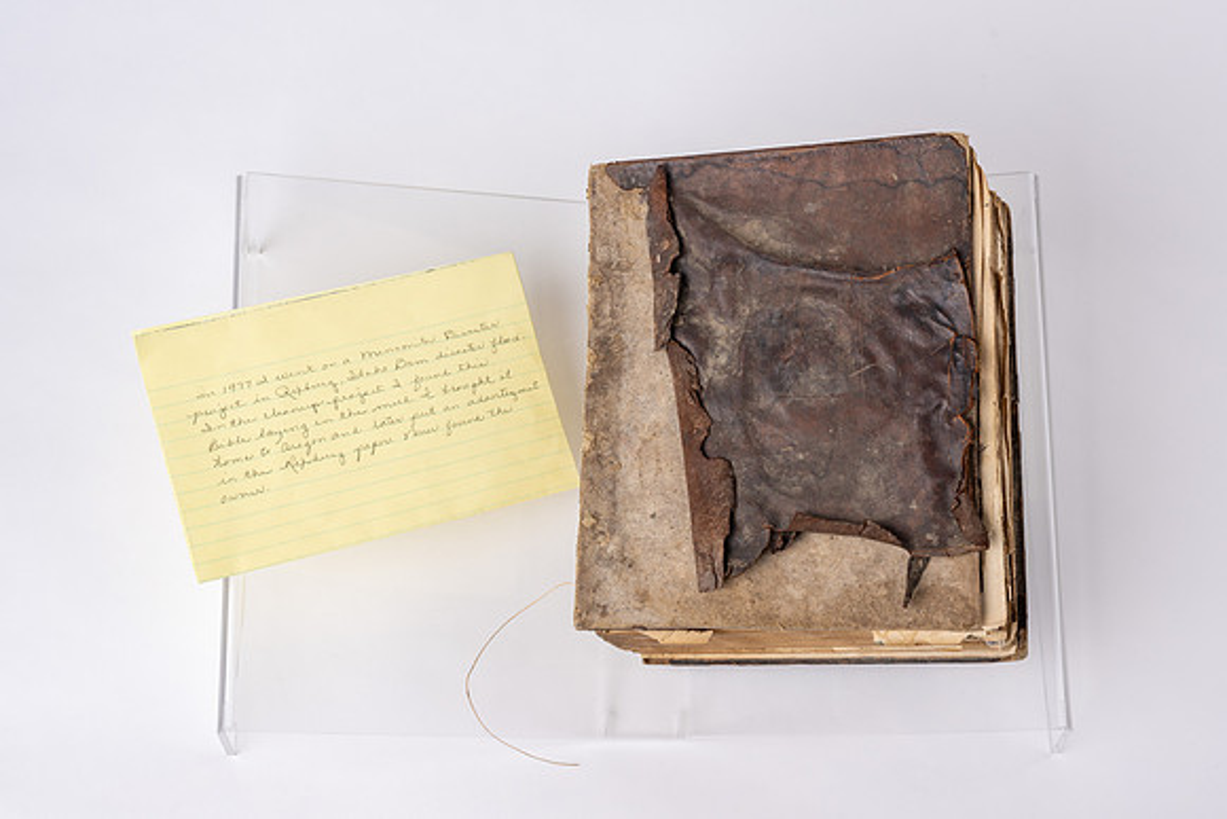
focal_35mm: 60
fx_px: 2045
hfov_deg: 33.4
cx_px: 614
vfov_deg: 22.6
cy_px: 410
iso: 100
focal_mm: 60
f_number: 13
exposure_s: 1/125
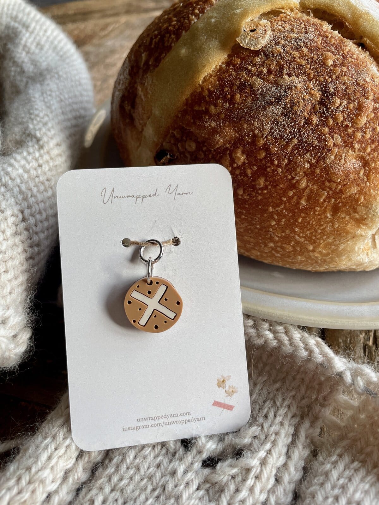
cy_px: 252
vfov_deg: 67.3
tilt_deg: -47.1
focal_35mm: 26
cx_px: 190
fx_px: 380
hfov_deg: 53.1
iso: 64
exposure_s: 1/121
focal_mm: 4.2
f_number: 1.6
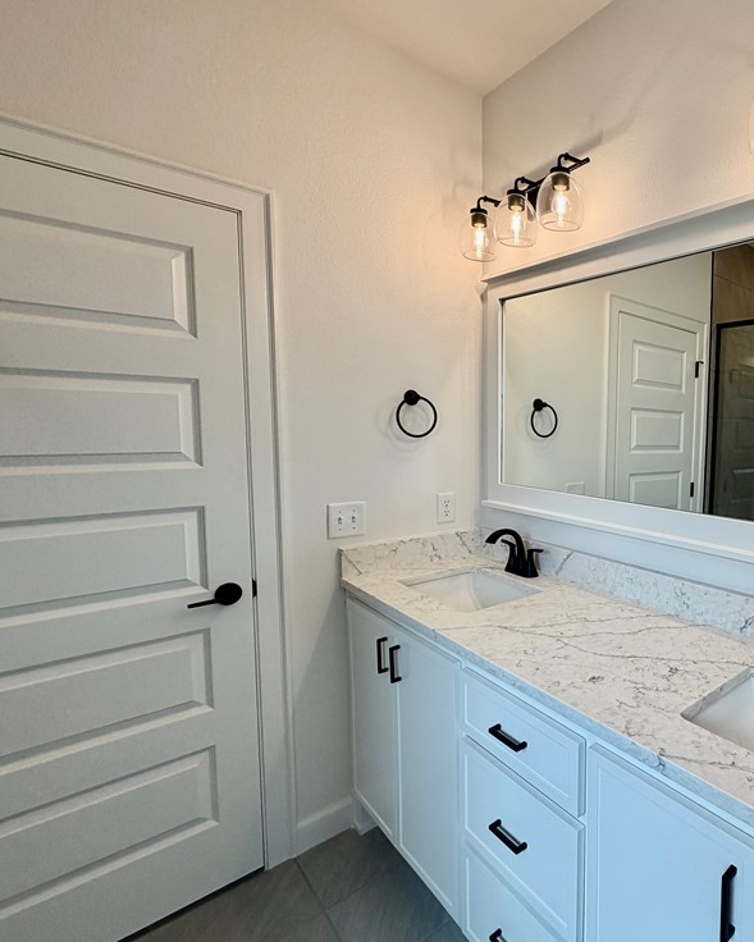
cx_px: 626
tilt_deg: -3.0
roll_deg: -0.1
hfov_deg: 63.3
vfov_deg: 83.3
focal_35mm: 19
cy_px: 463
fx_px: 530
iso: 64
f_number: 2.2
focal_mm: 2.22
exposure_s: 1/203
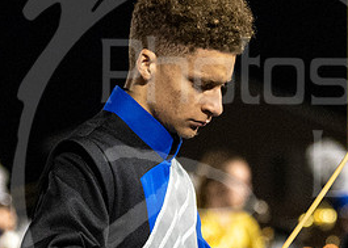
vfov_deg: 2.8
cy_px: 160
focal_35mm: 522
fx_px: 5157
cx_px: 300
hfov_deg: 3.9
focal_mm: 95
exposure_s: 1/500
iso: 4000
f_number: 2.8
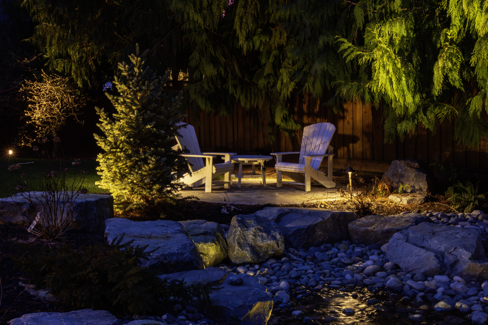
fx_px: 488
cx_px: 244
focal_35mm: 36
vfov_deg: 36.9
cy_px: 162
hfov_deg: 53.1
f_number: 11
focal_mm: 24
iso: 1250
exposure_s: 2
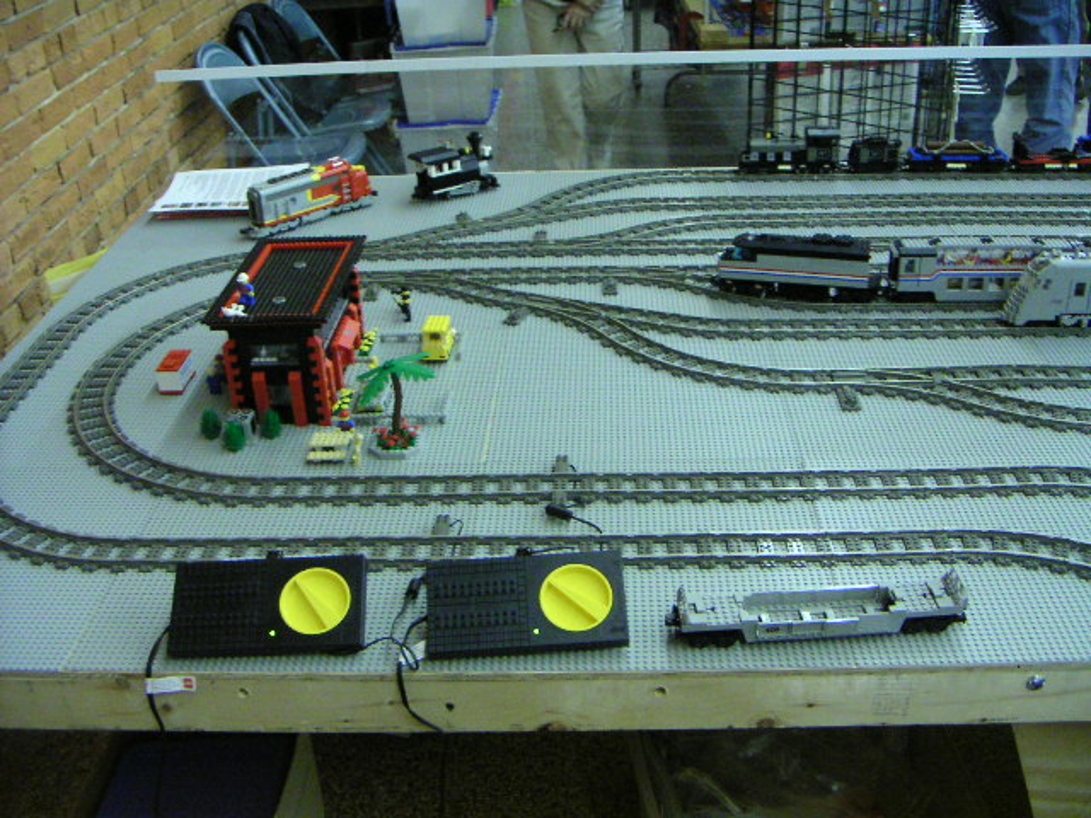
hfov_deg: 50.1
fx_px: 1166
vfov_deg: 38.7
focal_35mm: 37
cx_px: 546
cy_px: 409
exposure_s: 1/30
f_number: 2.8
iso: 400
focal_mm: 4.8
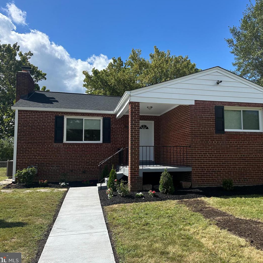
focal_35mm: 29
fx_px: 249
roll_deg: +0.9
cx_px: 157
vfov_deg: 55.6
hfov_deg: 55.2
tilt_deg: +5.8
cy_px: 132
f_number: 1.78
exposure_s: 1/4762
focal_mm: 6.86
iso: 80
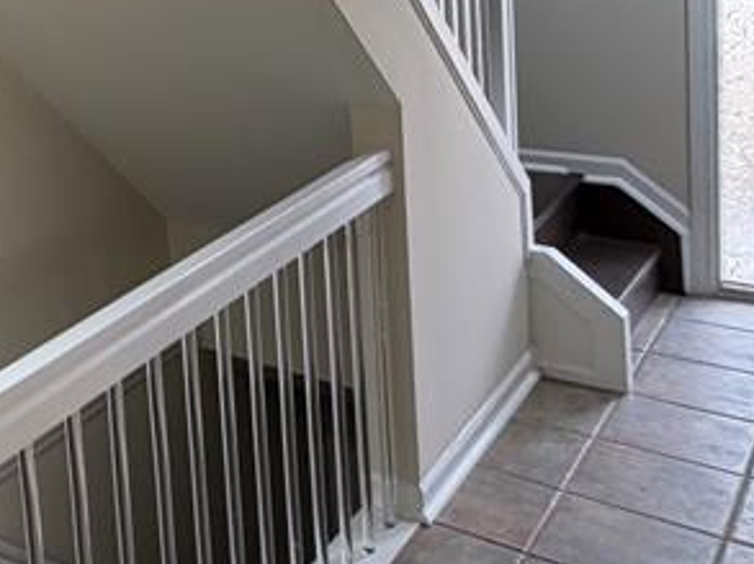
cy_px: 10
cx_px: -142
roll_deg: +6.6
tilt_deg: -5.5
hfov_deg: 32.5
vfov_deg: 28.0
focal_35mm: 49
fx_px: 1066
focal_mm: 2.22
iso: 160
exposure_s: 1/120
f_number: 2.2
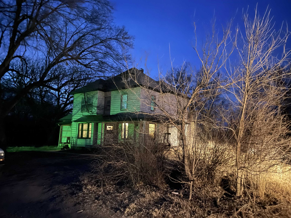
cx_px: 146
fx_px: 219
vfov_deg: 53.1
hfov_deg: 67.3
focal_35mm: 26
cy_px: 109
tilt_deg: +9.6
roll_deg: -0.4
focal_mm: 4.2
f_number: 1.6
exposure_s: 1/4
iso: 1250
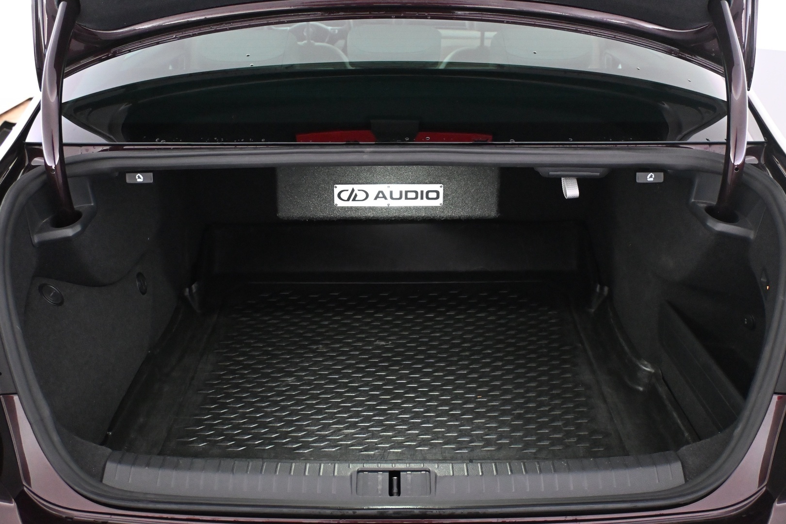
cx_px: 393
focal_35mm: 39
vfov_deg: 34.2
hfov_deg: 49.6
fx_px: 851
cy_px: 262
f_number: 4.5
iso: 5000
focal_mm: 26
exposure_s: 1/60
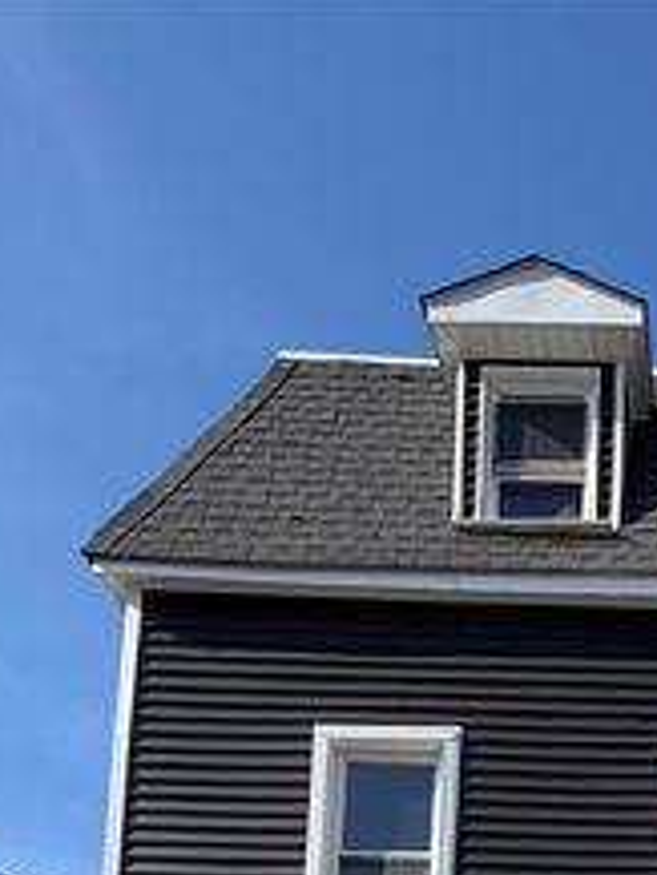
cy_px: 1333
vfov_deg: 28.0
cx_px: 754
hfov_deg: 29.7
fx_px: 1087
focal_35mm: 43
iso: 32
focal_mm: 2.22
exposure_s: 1/770
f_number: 2.2
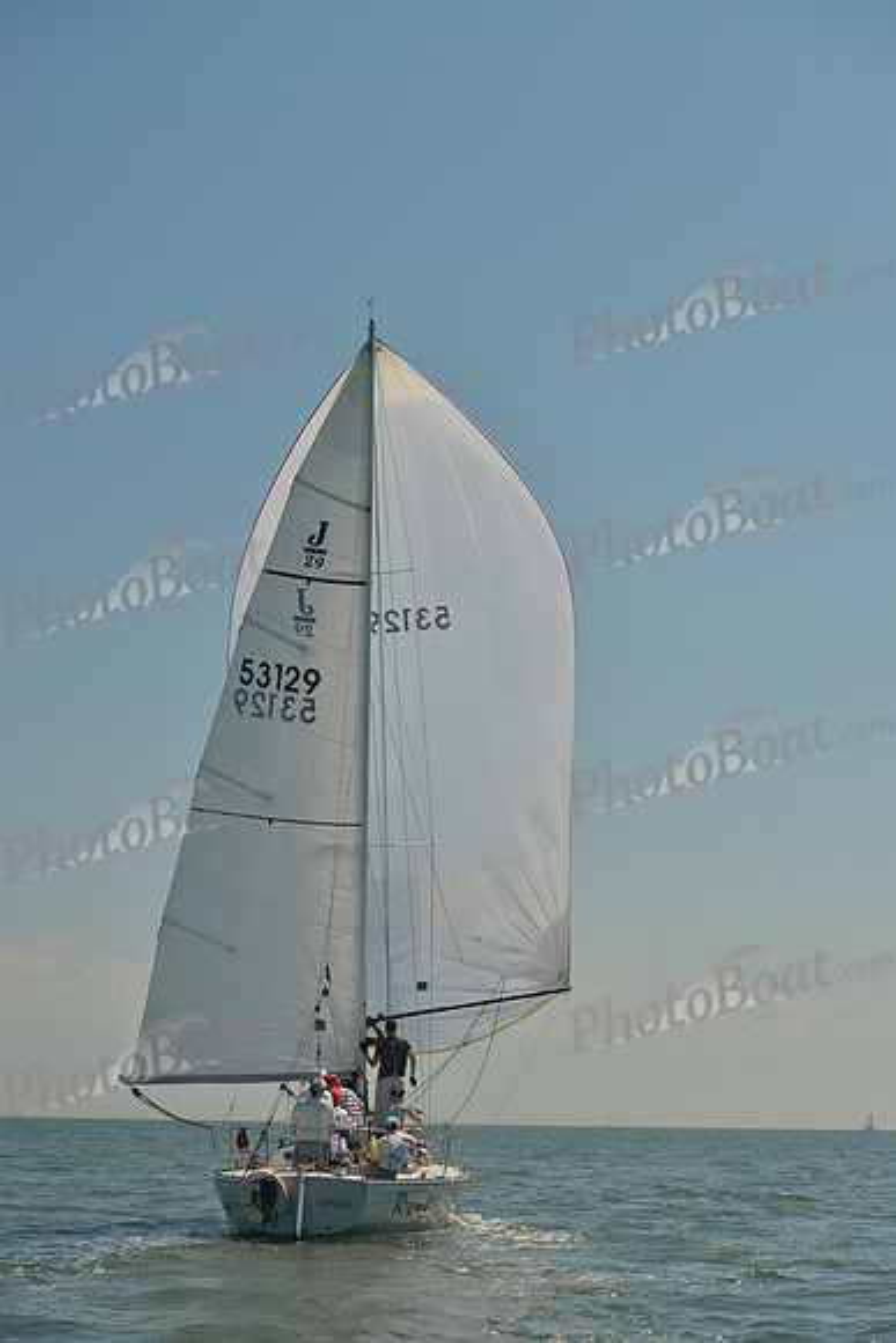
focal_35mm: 70
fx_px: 2612
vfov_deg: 28.8
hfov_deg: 19.5
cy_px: 672
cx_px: 448
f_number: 8
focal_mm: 70
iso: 200
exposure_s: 1/800
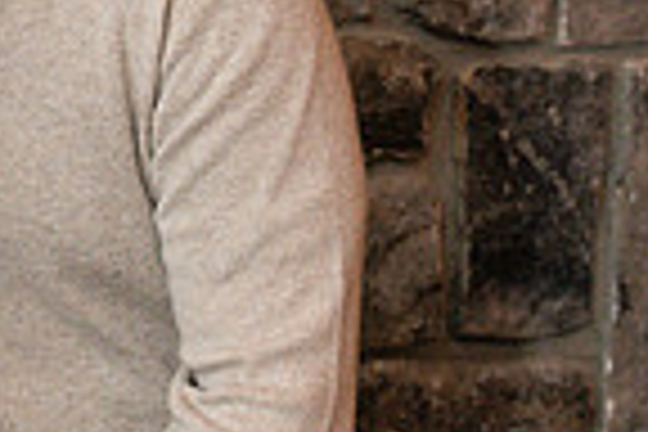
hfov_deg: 14.4
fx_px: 2538
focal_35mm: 141
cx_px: 32
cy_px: 173
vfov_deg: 9.7
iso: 800
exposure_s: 1/250
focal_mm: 35
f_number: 4.5
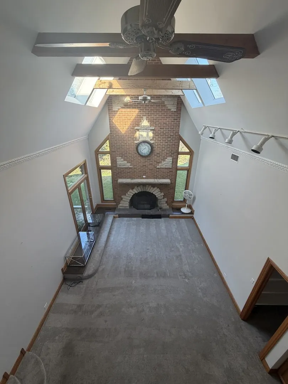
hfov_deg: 85.7
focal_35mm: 14
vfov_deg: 102.1
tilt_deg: -26.3
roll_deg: -0.5
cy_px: 192
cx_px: 144
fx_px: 155
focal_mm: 2.22
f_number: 2.2
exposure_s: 1/121
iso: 125
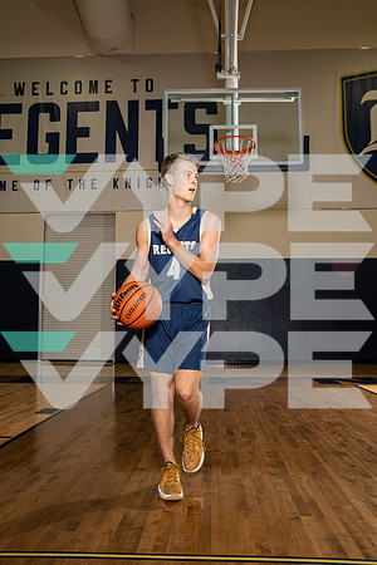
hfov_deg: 43.6
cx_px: 188
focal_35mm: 30
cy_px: 282
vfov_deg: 61.9
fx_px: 471
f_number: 4.5
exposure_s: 1/250
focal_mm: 30
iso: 400
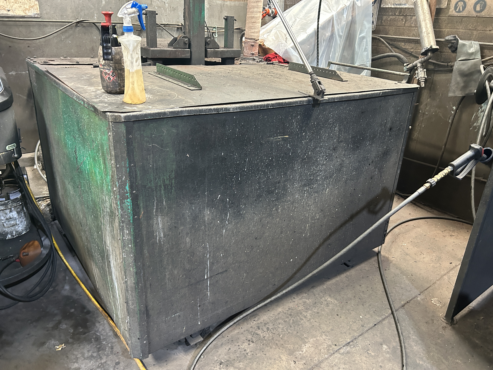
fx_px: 370
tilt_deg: -23.6
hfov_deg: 67.3
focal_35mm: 26
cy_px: 185
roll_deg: -2.3
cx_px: 246
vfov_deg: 53.1
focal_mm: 5.7
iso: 500
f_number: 1.5
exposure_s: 1/54
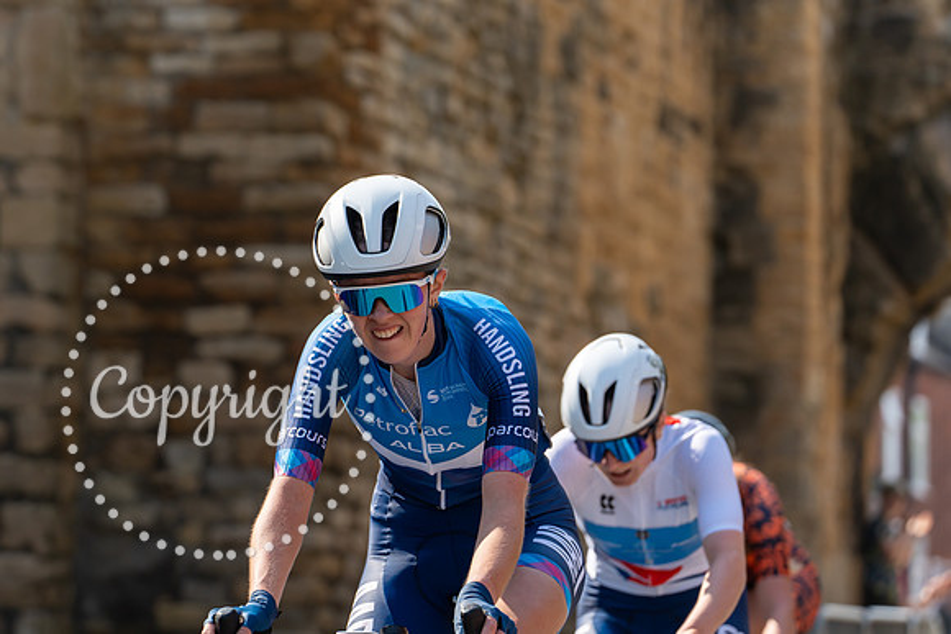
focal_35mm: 195
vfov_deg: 7.0
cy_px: 247
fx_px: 5157
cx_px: 371
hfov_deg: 10.5
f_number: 4.5
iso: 200
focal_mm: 160
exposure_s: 1/1000
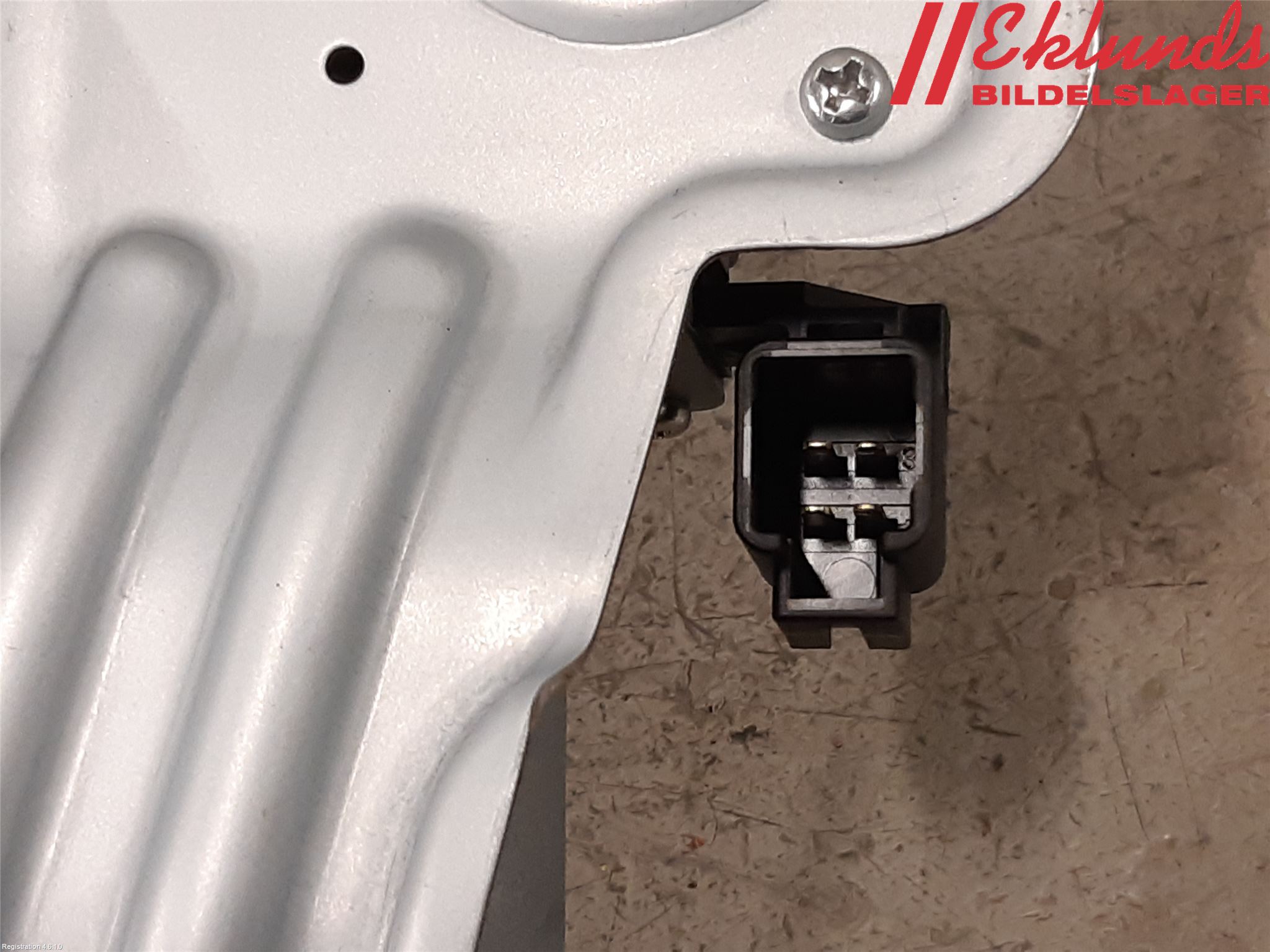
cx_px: 635
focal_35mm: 26
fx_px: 954
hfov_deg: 67.3
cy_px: 476
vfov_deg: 53.1
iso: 125
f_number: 1.7
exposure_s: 1/50
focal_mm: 3.93
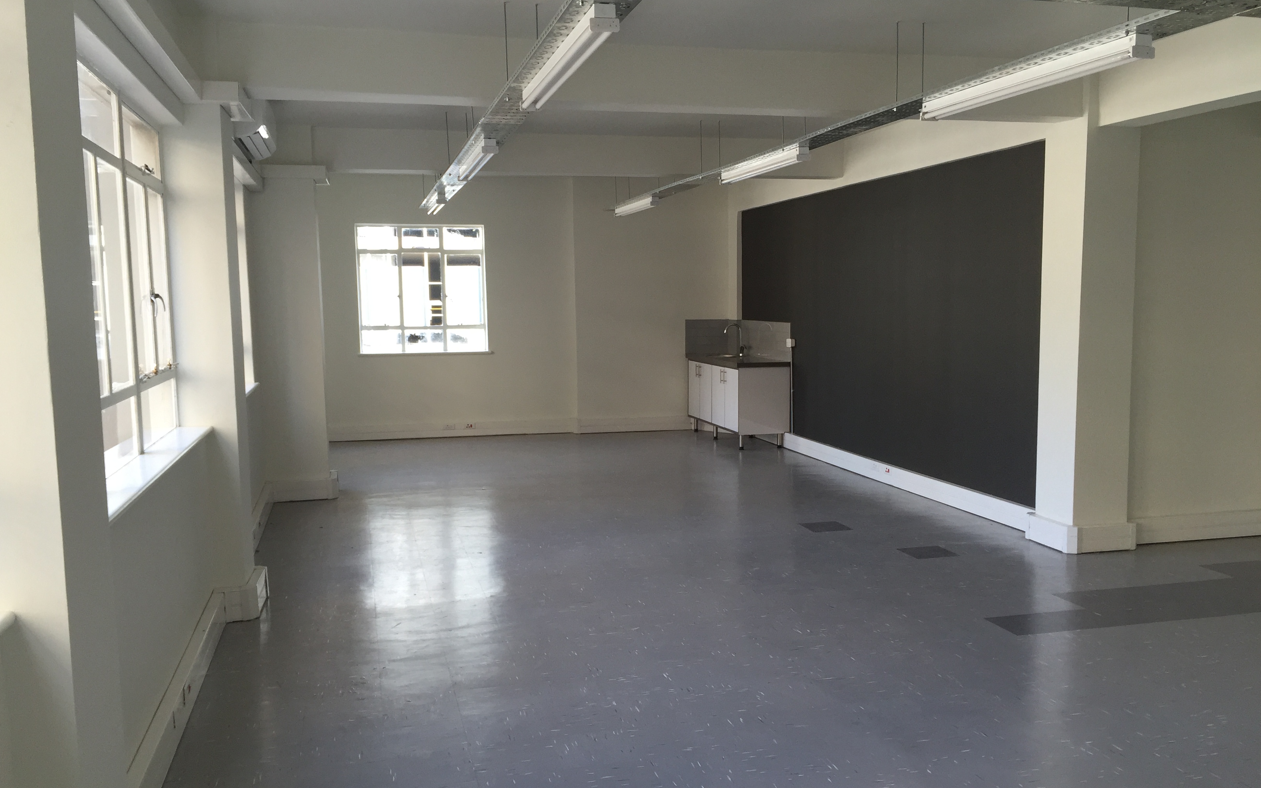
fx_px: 1065
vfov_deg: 40.6
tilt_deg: -7.0
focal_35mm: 31
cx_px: 633
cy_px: 420
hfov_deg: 61.2
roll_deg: +0.2
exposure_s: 1/100
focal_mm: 4.15
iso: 50
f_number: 2.2
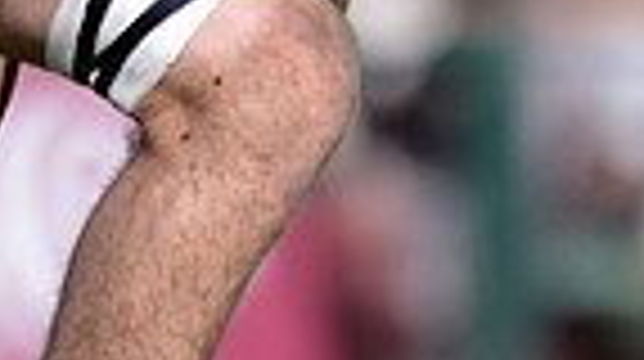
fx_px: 30544
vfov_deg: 0.7
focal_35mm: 1791
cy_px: -479
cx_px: -185
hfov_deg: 1.2
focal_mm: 420
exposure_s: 1/2500
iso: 400
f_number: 4
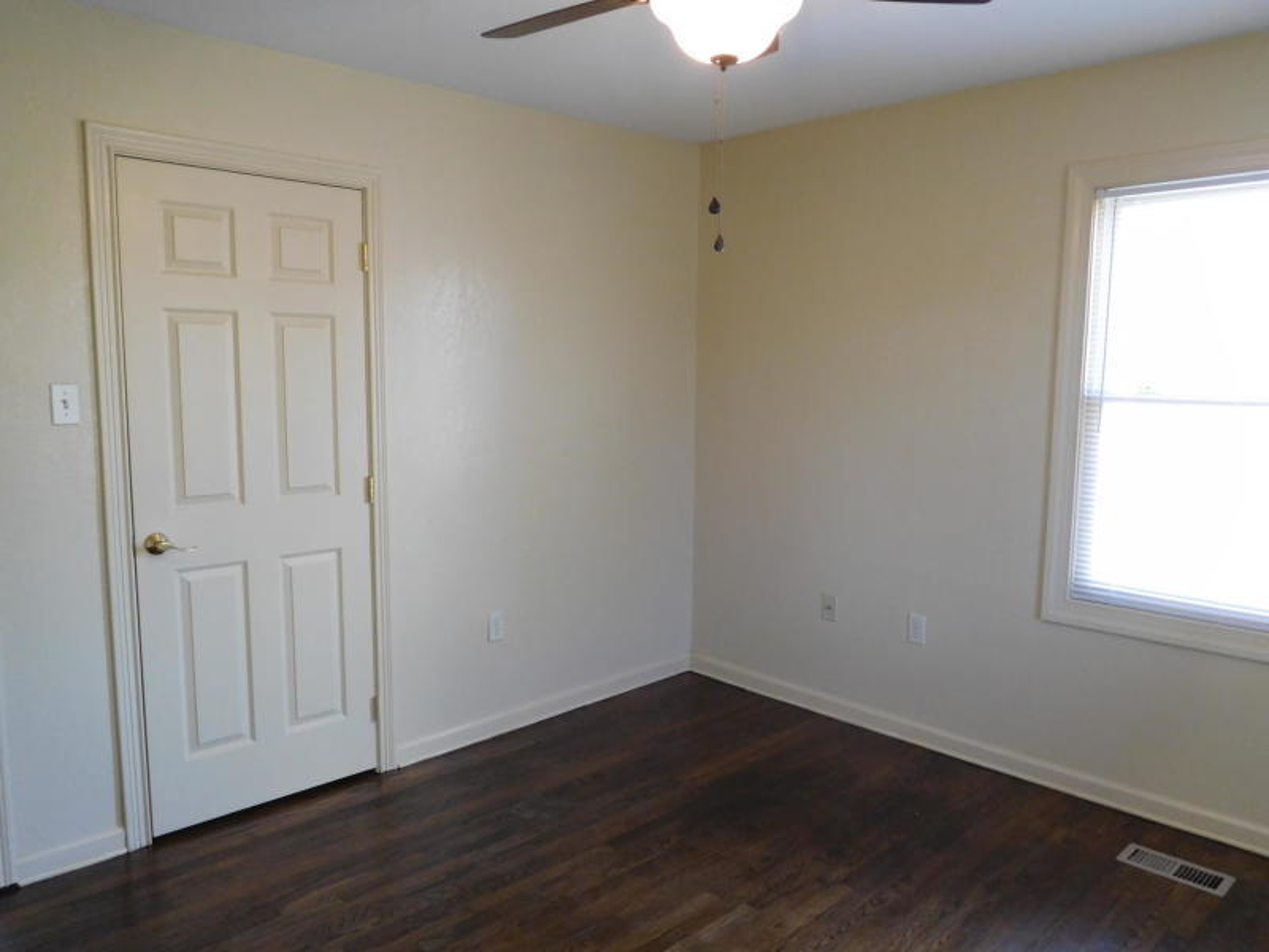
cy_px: 476
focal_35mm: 25
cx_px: 634
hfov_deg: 69.4
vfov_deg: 54.9
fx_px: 916
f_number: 3.4
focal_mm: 4.5
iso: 360
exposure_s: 1/30
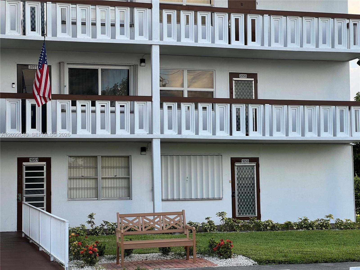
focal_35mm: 77
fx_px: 801
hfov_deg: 25.3
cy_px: 135
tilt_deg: +3.5
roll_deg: +1.2
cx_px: 180
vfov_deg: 19.1
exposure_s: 1/121
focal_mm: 9
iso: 40
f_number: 2.8
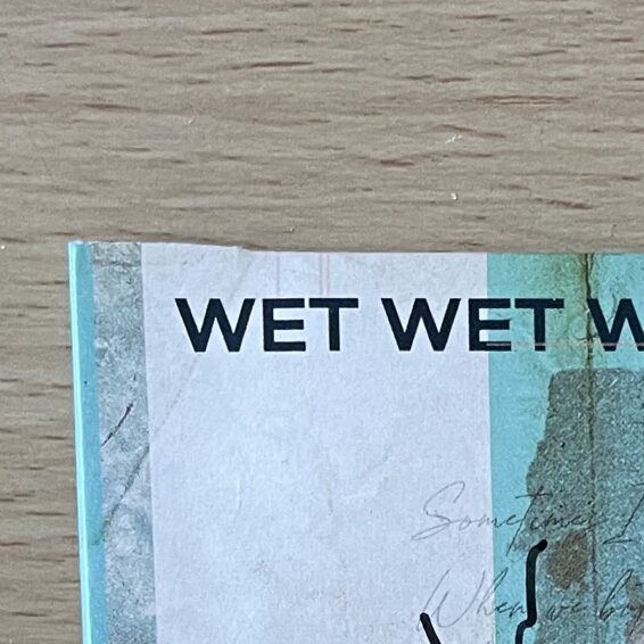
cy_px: 1063
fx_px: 2189
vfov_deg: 15.1
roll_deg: +0.9
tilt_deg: -25.6
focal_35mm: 104
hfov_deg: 15.5
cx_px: 947
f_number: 1.6
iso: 200
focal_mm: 4.2
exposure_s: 1/60
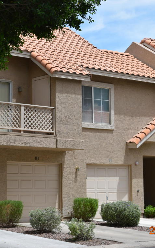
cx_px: 52
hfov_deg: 16.1
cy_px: 124
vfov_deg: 25.6
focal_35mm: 81
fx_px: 546
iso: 200
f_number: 10
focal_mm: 35
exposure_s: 1/400
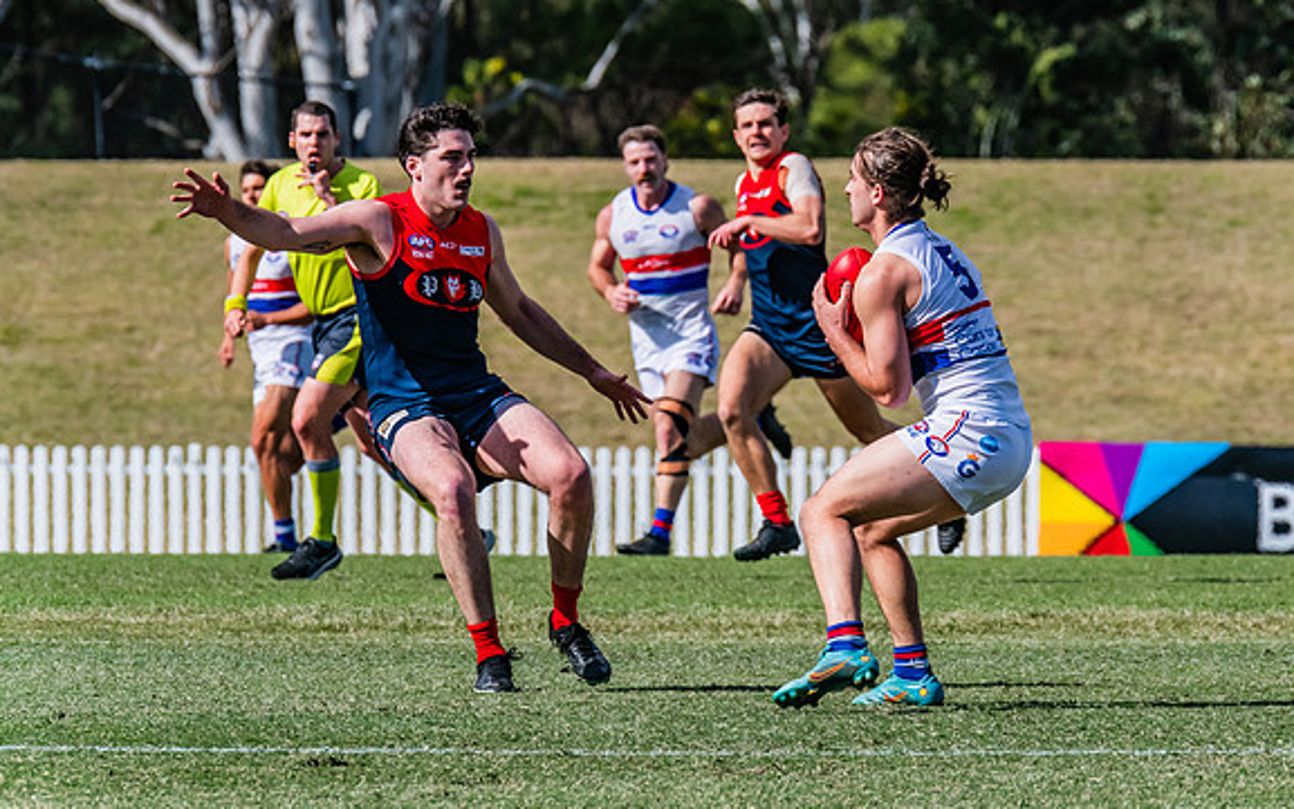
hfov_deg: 3.4
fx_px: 21659
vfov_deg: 2.1
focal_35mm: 614
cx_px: 909
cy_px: 211
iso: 800
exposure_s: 1/2000
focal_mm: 420
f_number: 10
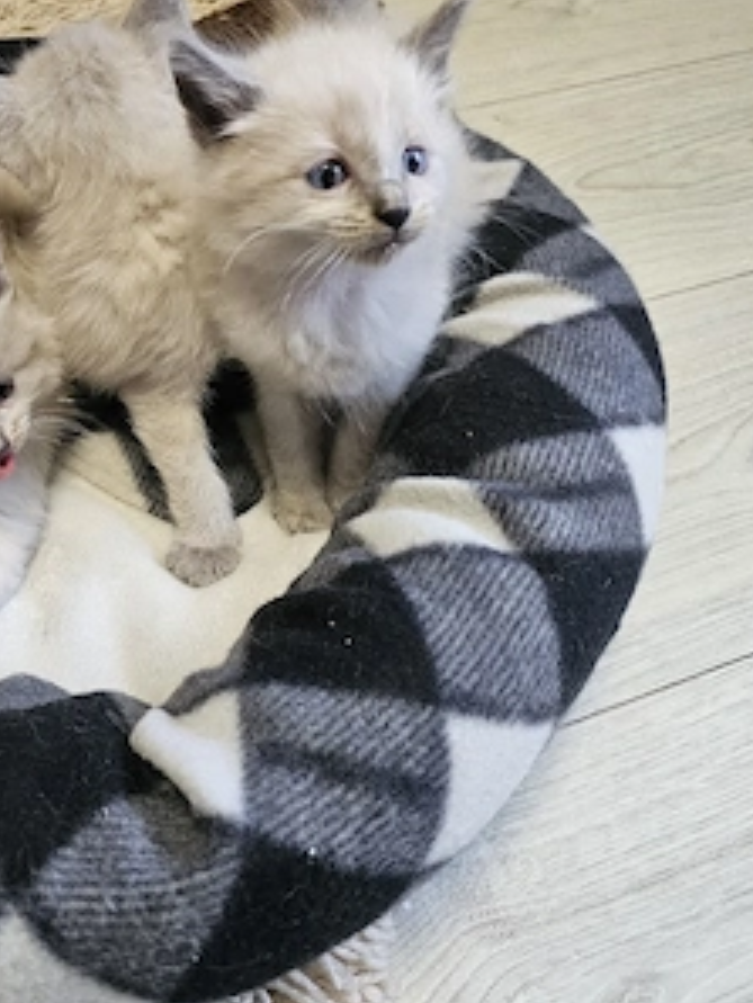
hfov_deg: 45.1
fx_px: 898
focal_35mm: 31
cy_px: 398
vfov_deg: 57.8
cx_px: 284
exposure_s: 1/101
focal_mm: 6.3
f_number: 1.7
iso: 800
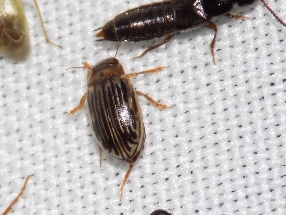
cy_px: 108
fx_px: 1388
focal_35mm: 168
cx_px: 143
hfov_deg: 11.8
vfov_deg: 8.8
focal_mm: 29.9
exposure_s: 1/30
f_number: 5.3
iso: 200
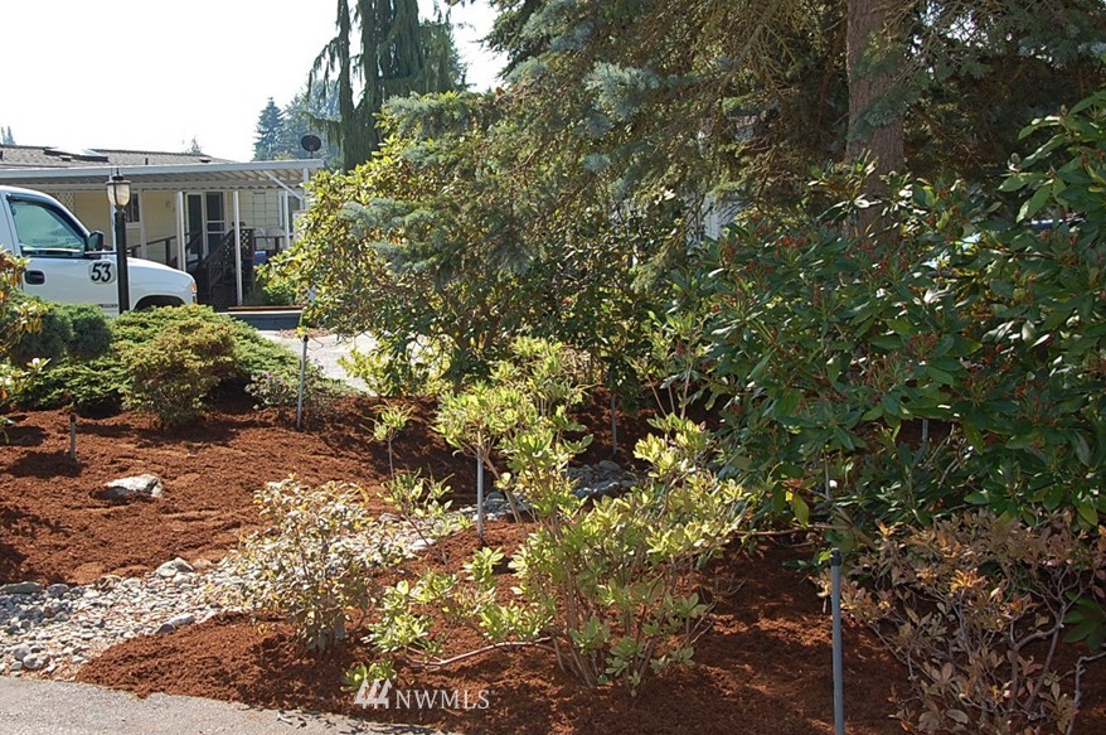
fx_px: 1595
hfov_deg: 38.0
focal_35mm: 52
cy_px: 286
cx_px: 425
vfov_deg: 25.9
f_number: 5.6
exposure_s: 1/500
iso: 360
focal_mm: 28
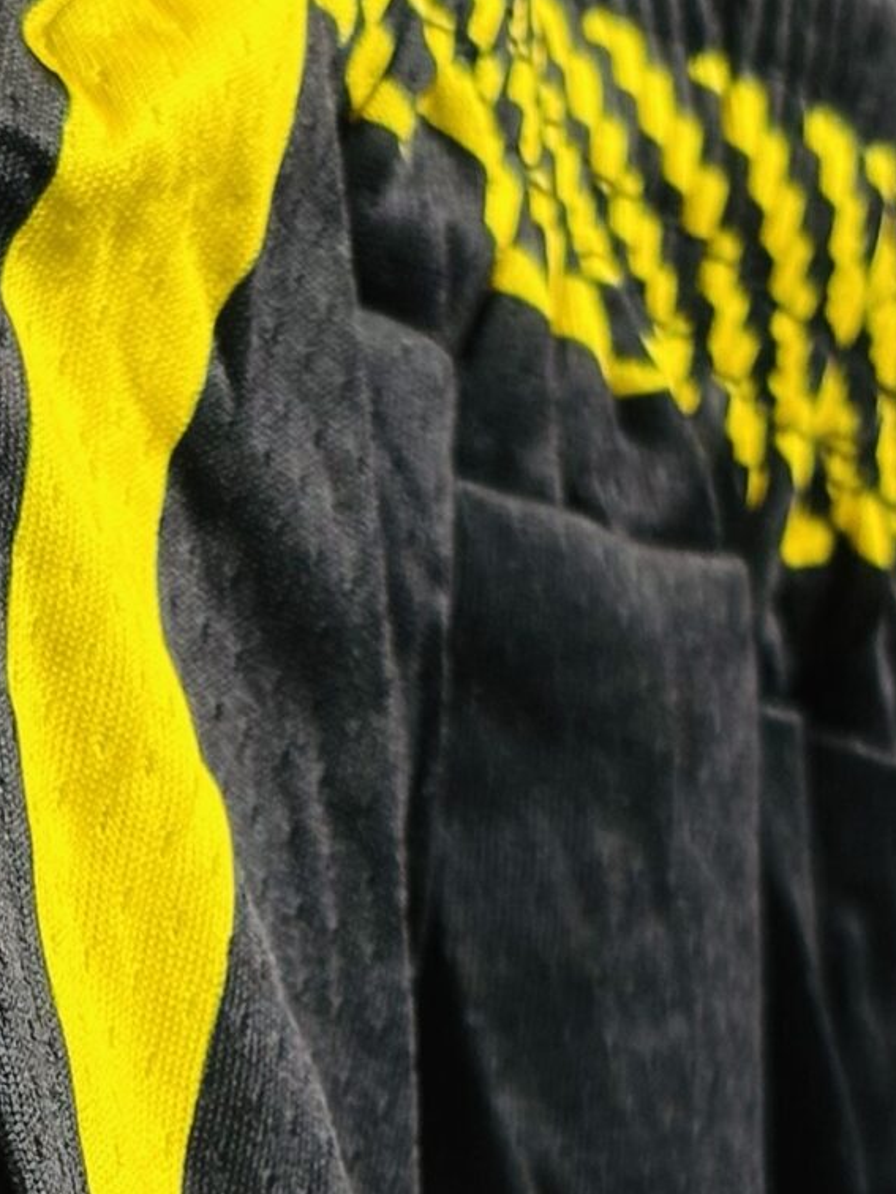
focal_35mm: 176
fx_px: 6074
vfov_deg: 11.1
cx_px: 32
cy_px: 1286
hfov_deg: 8.4
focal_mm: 5.96
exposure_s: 1/50
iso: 100
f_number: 1.6
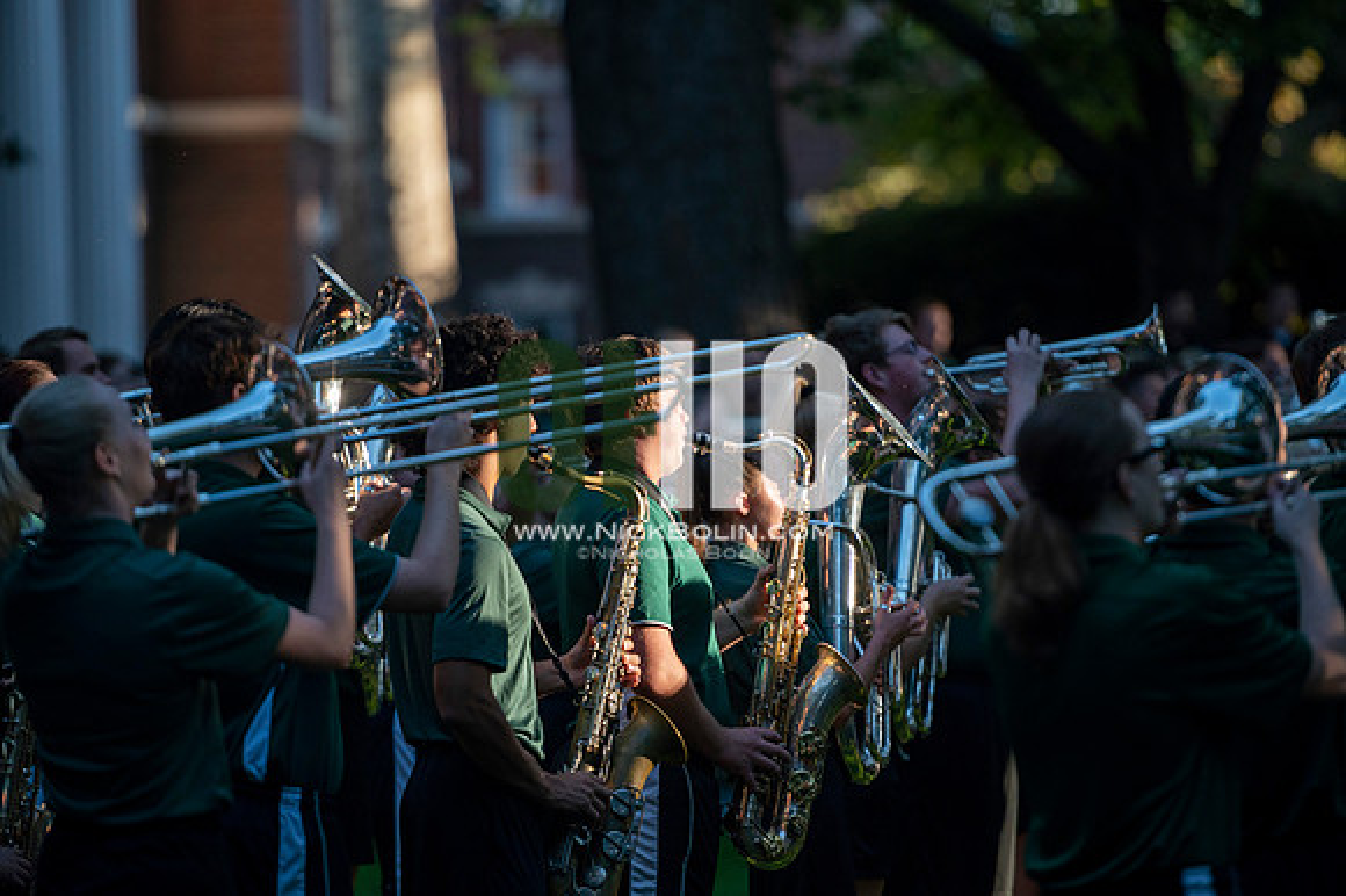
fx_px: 7473
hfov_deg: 10.3
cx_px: 673
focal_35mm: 200
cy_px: 448
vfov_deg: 6.9
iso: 800
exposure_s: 1/2500
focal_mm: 200
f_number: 2.8
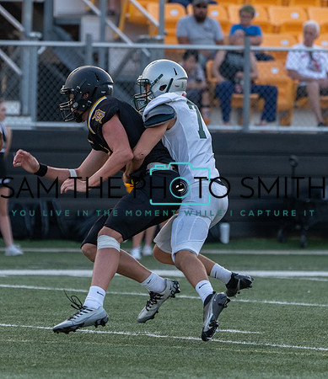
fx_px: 6168
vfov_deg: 3.5
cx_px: 133
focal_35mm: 532
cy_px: 183
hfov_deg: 3.0
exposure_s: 1/1000
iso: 2000
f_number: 5.6
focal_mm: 294
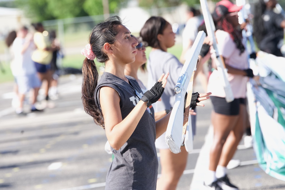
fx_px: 1582
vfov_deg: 6.9
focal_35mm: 200
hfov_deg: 10.3
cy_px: 95
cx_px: 142
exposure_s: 1/1250
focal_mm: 200
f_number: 6.3
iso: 1000
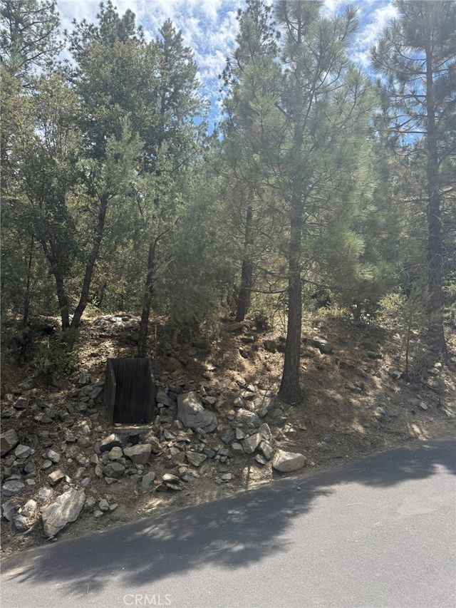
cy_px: 304
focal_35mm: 24
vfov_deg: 71.6
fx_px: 421
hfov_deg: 56.8
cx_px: 228
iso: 100
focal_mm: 6.76
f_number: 1.78
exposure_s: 1/2703
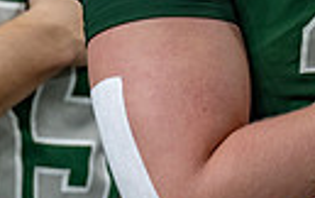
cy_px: -159
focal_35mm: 726
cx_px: 271
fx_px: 6241
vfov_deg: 1.8
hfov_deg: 2.9
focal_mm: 142
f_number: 2.8
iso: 1250
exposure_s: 1/320
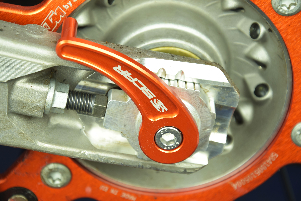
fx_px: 1317
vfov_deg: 8.7
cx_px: 150
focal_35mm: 158
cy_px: 100
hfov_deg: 13.0
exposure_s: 1/15
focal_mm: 105
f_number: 8
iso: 100
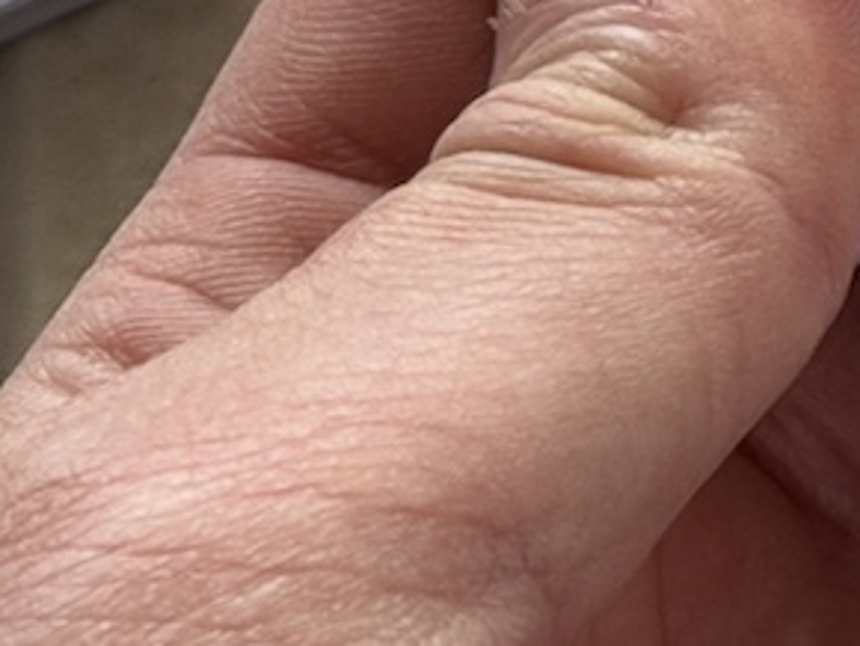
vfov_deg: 4.6
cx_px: 1747
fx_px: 7807
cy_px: -935
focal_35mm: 314
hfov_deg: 6.1
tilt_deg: -70.9
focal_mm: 6.76
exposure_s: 1/113
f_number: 1.78
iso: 100
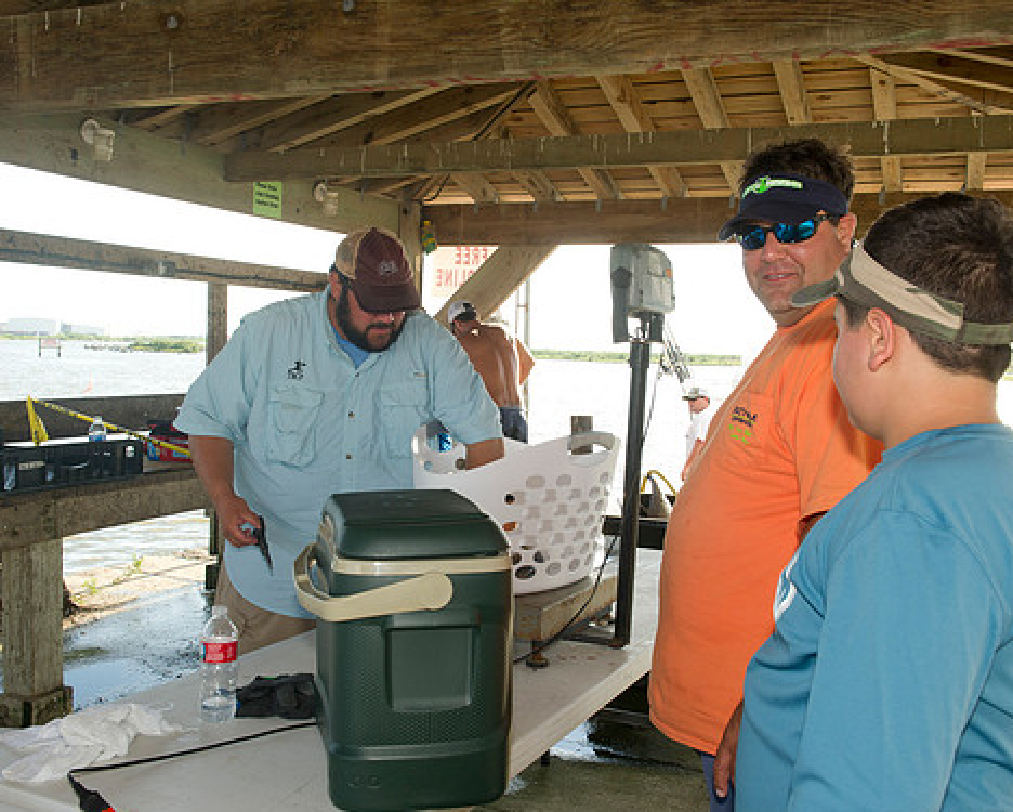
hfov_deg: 50.3
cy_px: 409
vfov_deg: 41.2
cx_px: 506
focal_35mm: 36
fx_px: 1080
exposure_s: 1/160
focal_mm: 31
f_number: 11
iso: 400
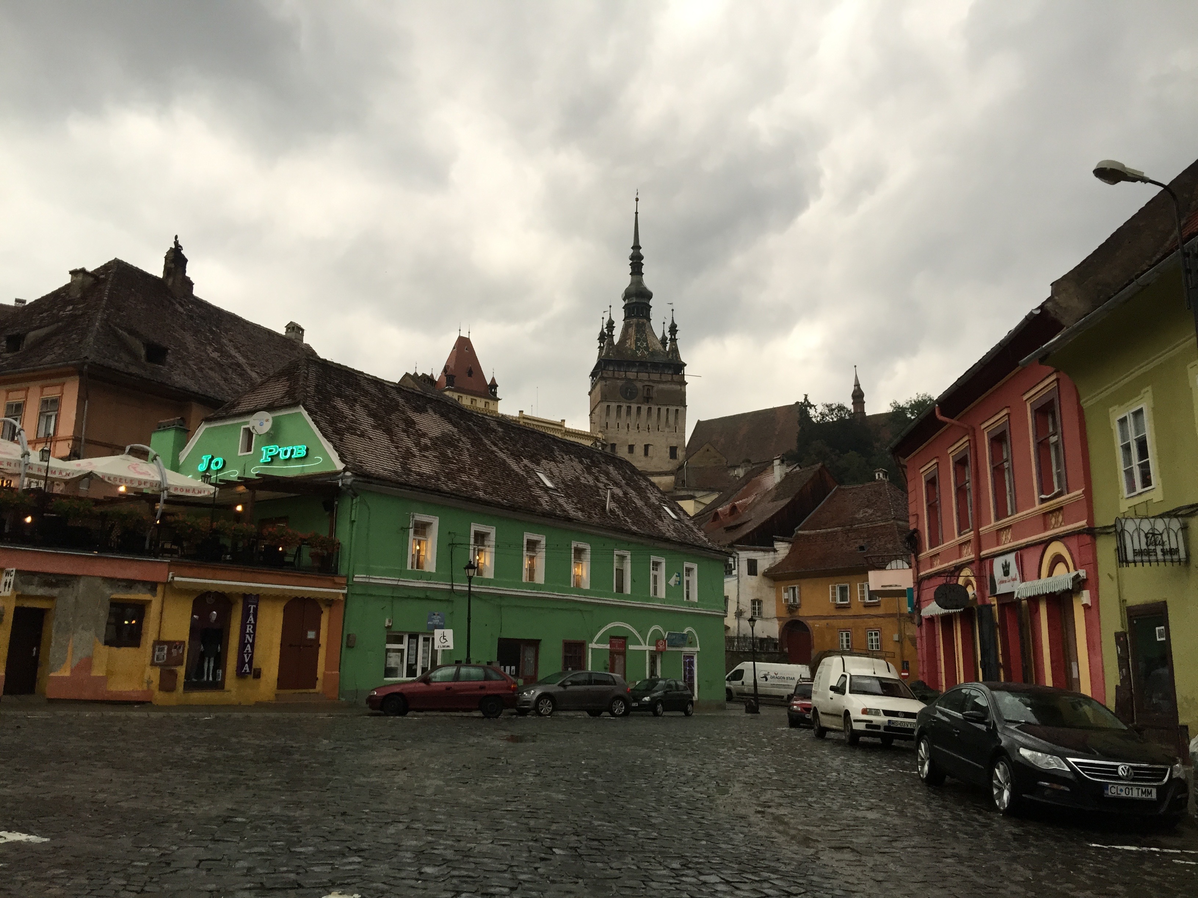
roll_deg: -0.9
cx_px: 599
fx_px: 1004
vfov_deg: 48.2
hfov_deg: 61.7
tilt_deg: +13.1
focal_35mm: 29
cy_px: 449
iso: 32
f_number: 2.2
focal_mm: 4.15
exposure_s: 1/30
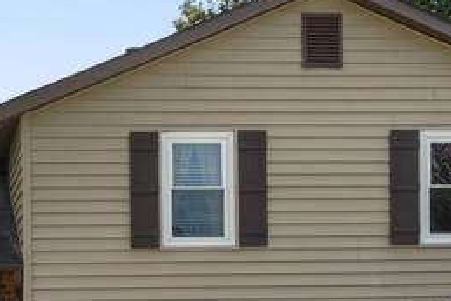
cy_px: 329
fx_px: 1053
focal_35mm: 84
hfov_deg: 23.6
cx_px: 50
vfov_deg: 15.8
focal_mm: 17
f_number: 8
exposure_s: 1/80
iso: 200
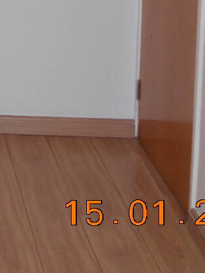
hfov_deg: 12.9
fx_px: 798
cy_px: -102
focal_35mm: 101
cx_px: -198
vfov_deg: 17.9
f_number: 3.2
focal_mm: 4.6
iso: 100
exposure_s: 1/30
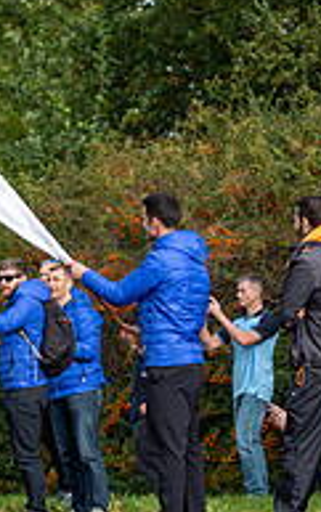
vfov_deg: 7.4
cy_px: 306
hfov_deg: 4.6
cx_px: -316
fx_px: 3938
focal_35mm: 282
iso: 200
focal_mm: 92
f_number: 4
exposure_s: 1/500
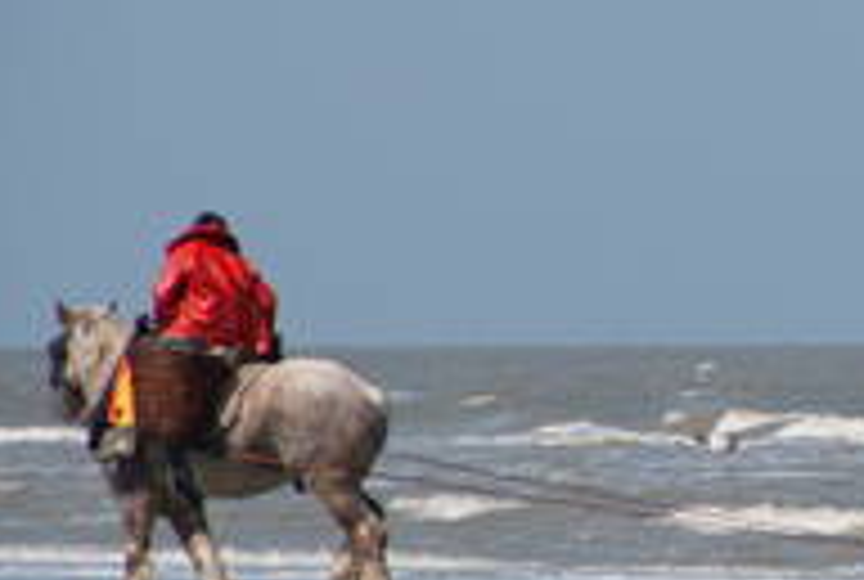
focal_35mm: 702
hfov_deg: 2.9
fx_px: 16887
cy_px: 353
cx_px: 1044
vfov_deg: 2.0
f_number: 8
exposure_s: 1/500
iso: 100
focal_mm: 180
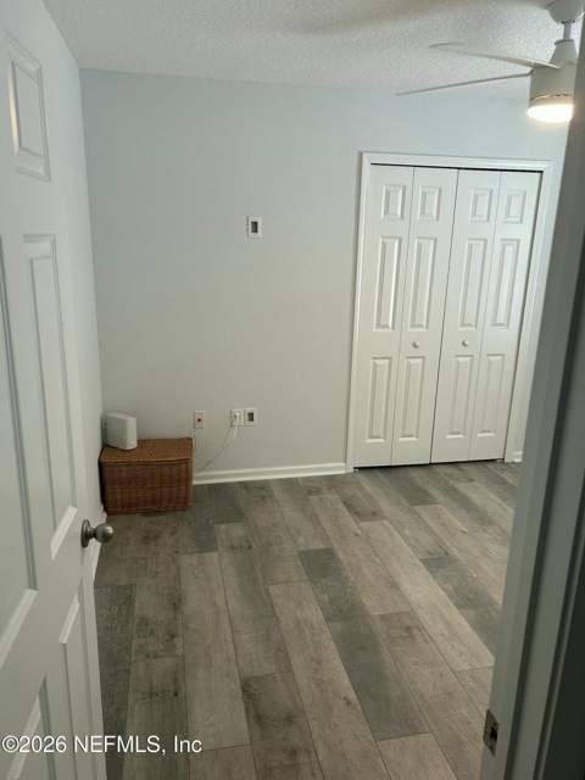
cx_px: 292
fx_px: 586
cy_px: 390
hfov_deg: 53.1
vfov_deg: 67.3
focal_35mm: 26
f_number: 1.5
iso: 125
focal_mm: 5.7
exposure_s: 1/120
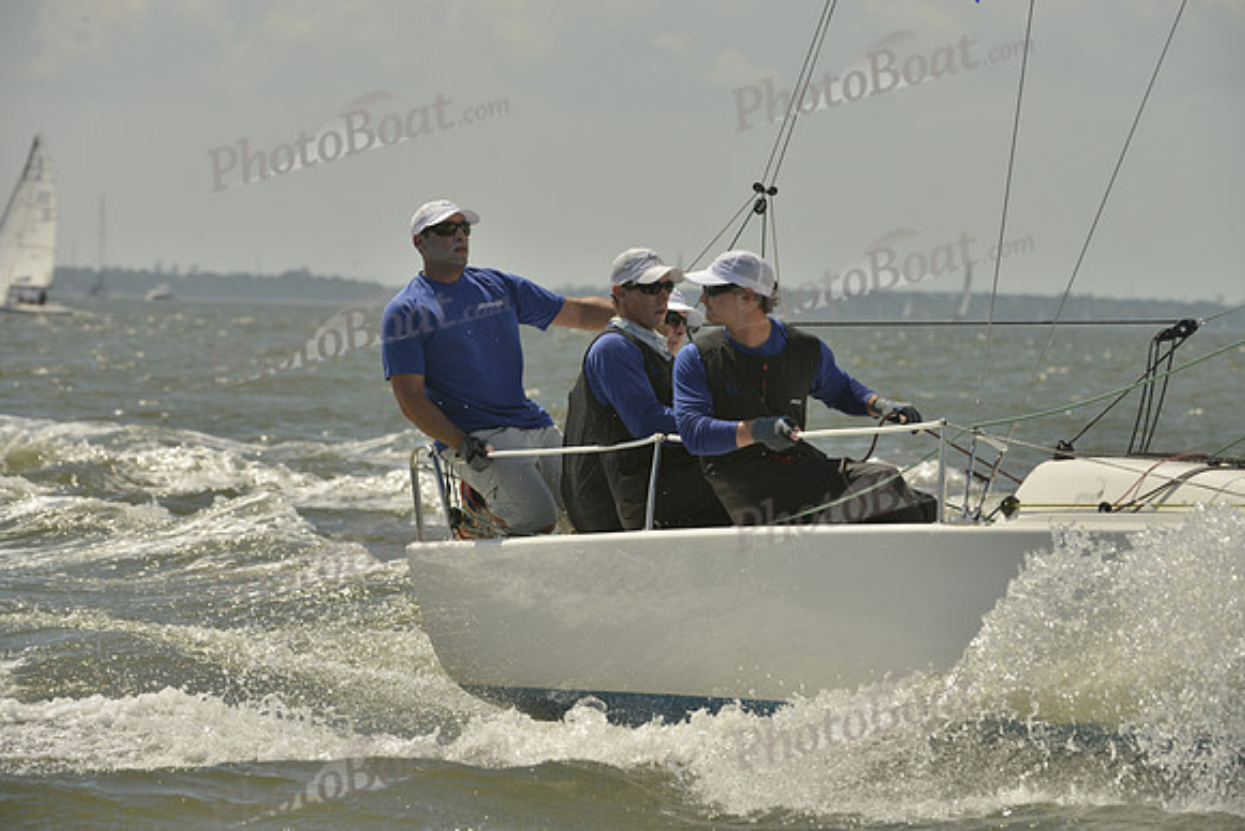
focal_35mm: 210
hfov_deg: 9.8
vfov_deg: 6.5
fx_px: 7264
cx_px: 622
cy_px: 416
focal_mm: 210
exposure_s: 1/1600
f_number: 9
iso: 280
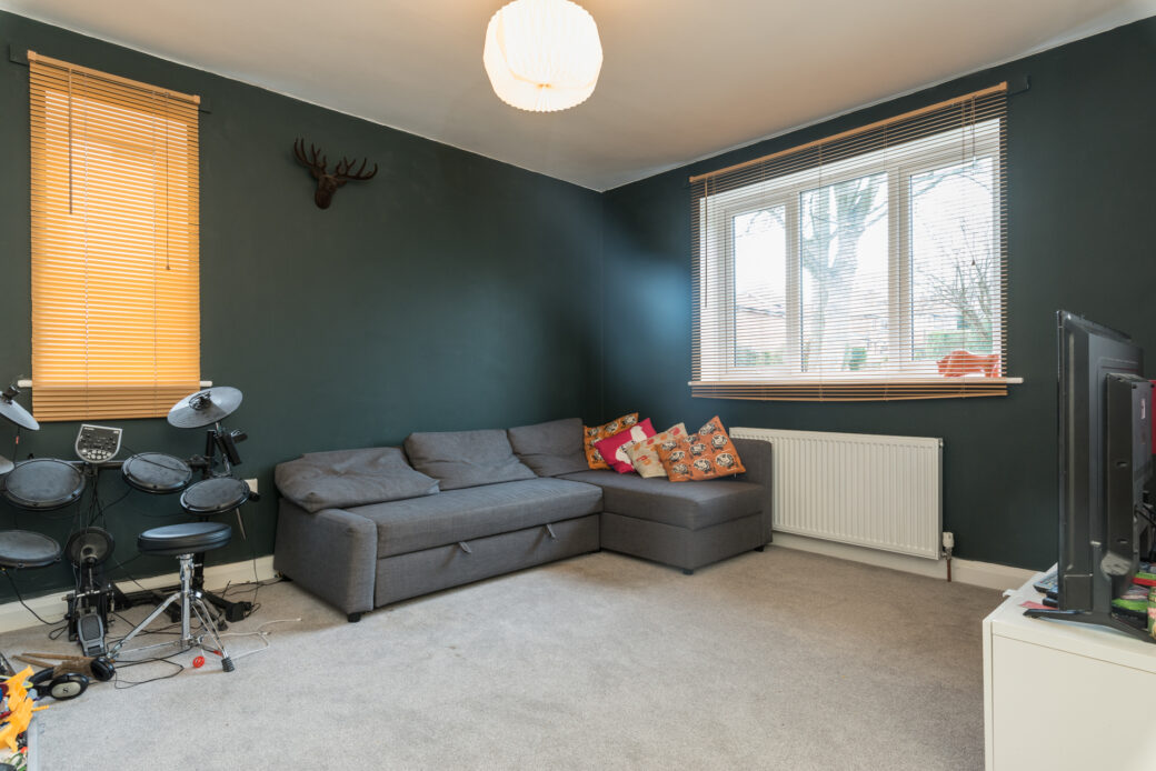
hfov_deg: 86.9
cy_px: 386
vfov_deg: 64.6
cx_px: 578
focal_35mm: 19
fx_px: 610
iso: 400
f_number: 9
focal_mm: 19
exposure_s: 1/2.5
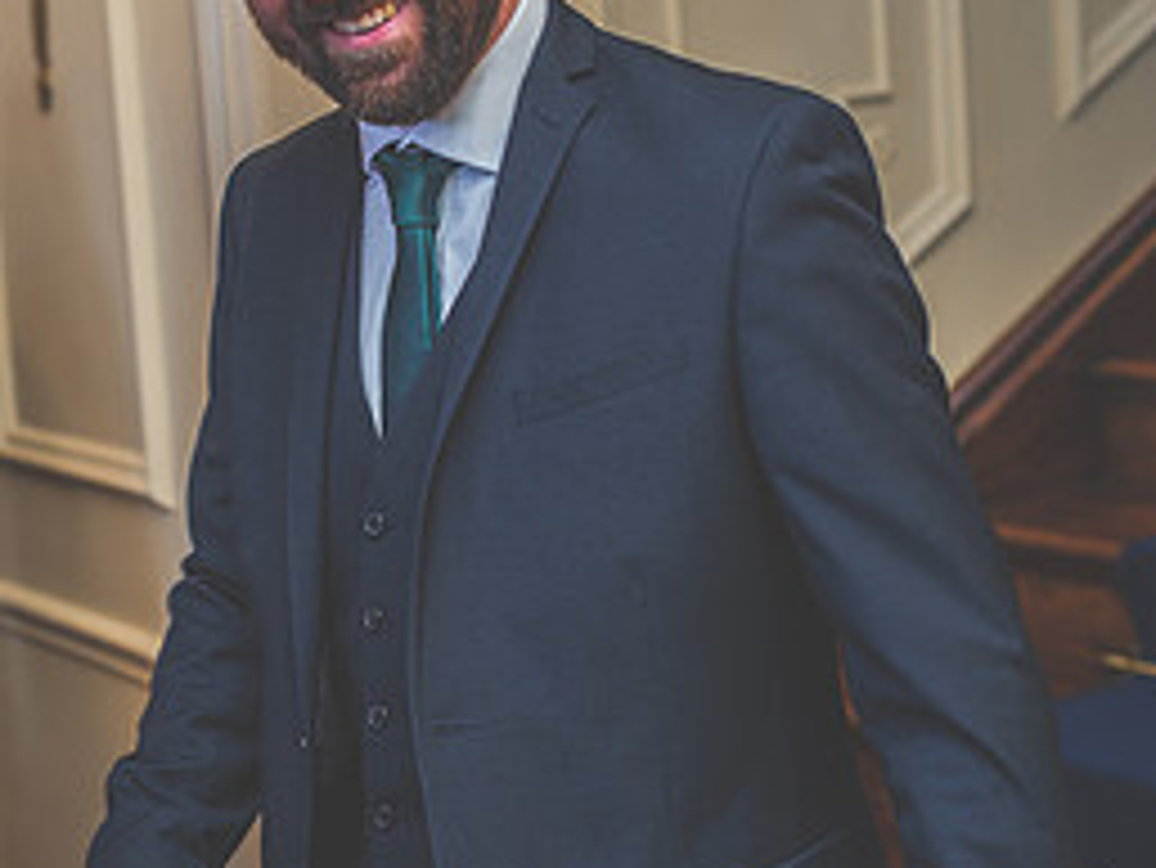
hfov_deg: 25.5
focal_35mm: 76
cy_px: 288
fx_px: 2539
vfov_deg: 19.3
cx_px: 369
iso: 250
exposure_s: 1/100
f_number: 2.5
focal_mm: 35
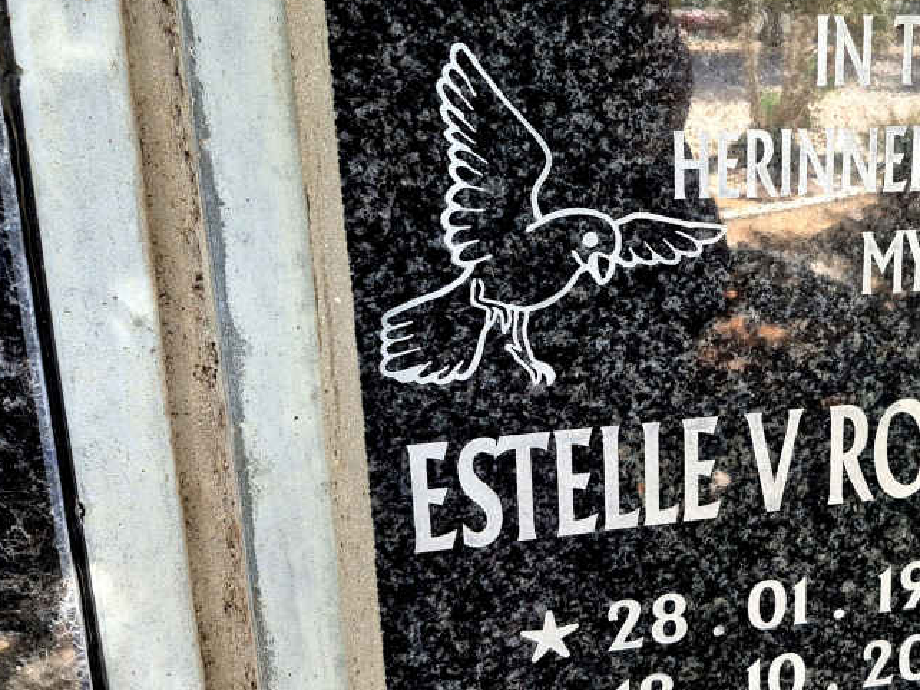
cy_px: 326
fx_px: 1142
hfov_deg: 40.9
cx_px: 807
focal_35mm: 43
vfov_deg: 33.6
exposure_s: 1/180
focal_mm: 5.4
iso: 200
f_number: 1.8
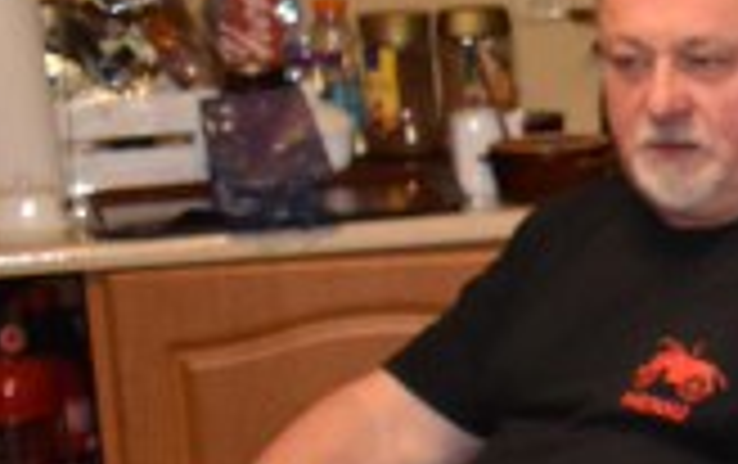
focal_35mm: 179
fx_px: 3605
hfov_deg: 10.4
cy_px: 628
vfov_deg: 7.3
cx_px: 1629
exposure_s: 1/60
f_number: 3.8
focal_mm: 24
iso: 3200
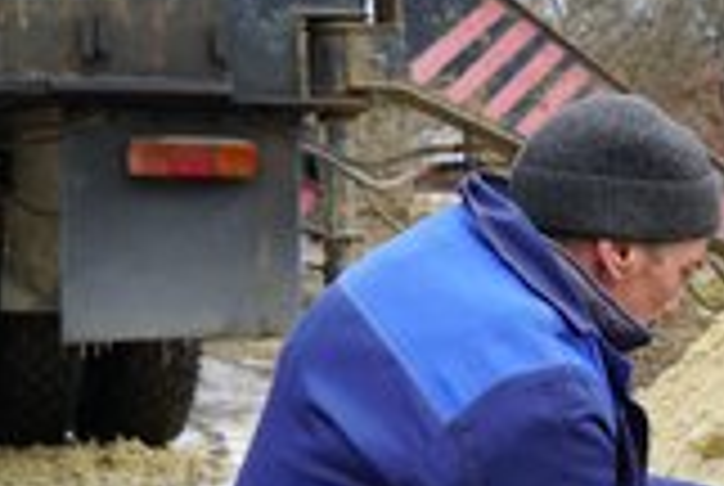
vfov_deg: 11.5
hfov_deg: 16.8
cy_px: 457
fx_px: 2398
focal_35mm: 119
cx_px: 742
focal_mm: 48
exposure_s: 1/80
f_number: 7.1
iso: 100
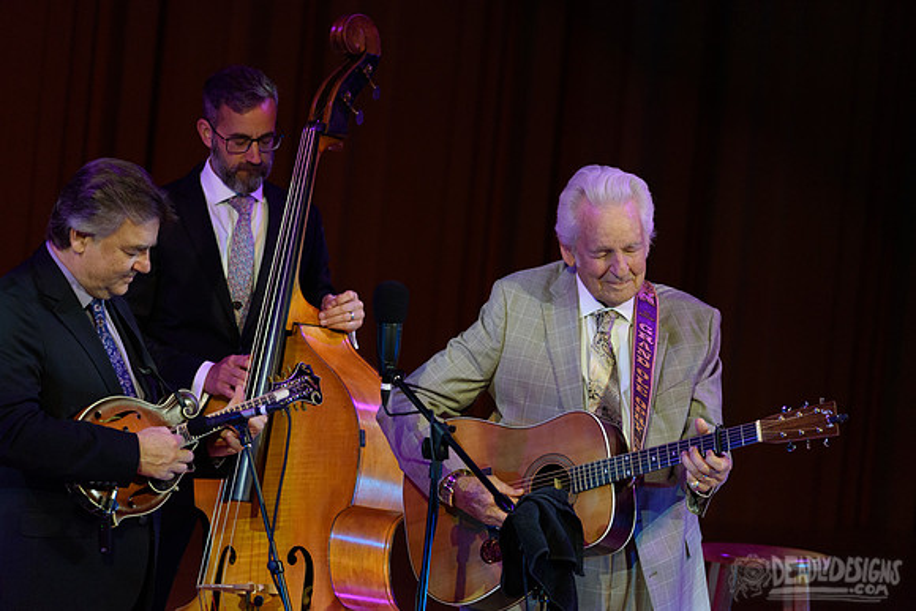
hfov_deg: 5.1
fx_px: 10249
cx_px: 473
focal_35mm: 403
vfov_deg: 3.4
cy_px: 306
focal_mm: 390
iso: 2500
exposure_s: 1/500
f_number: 6
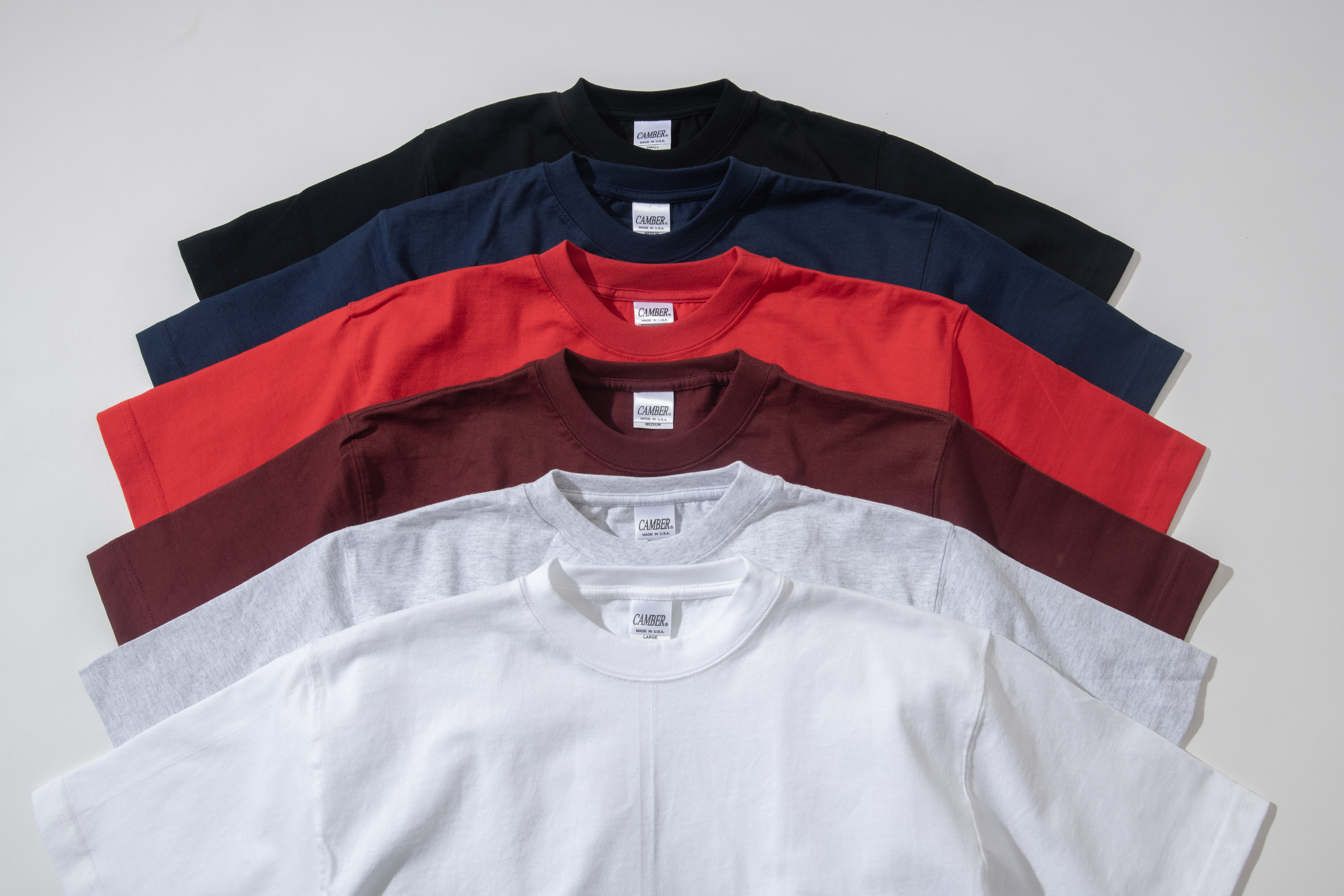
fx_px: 1045
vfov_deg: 46.4
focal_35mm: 28
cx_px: 672
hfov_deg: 65.5
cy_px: 448
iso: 250
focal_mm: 28
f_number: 11
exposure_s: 1/100
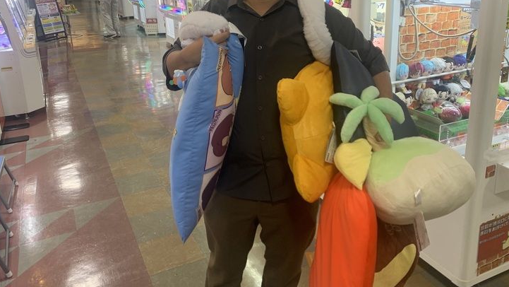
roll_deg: +1.1
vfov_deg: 36.3
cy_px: 96
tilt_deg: -15.8
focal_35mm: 32
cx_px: 255
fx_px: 432
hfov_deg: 61.0
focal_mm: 4.25
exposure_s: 1/60
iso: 50
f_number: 1.8
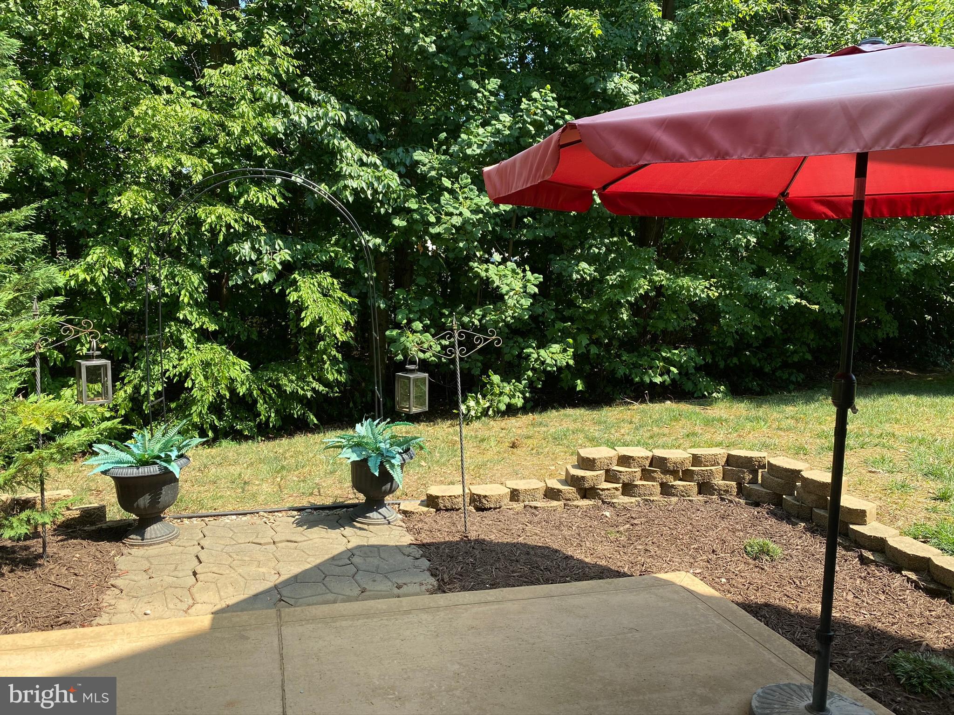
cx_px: 477
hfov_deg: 67.3
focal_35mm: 26
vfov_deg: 53.1
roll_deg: -3.6
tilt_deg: -4.1
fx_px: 717
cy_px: 358
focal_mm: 4.25
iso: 32
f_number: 1.8
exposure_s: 1/600
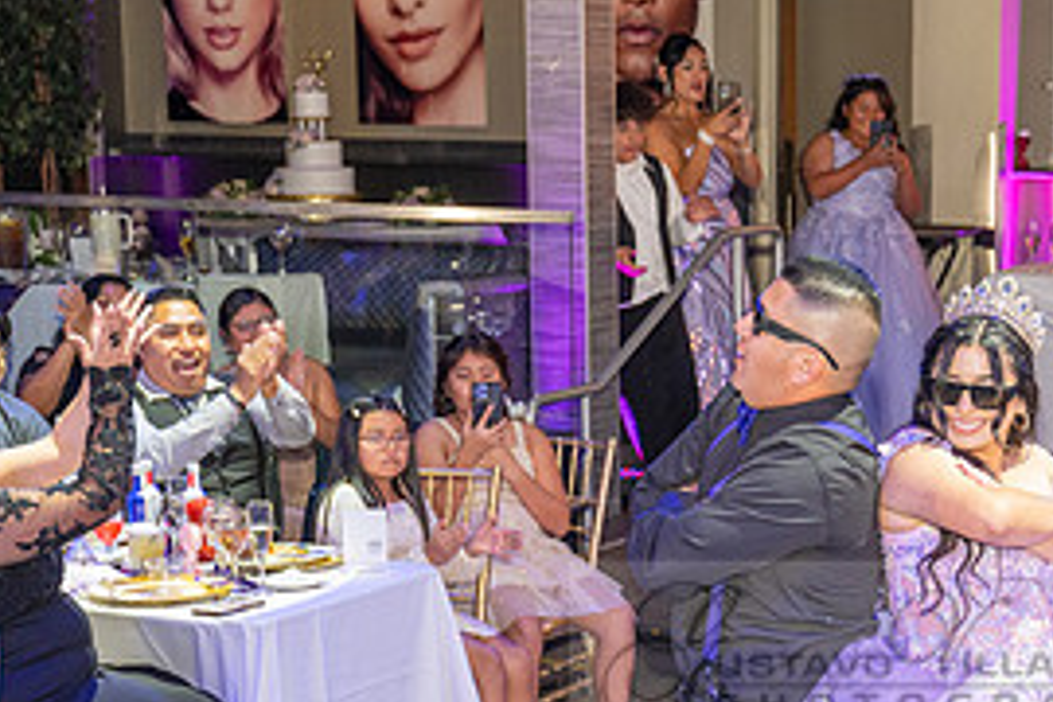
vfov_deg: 15.3
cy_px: 653
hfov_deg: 22.7
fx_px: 2574
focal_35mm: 88
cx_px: 909
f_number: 3.5
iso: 1000
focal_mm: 41
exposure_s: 1/125
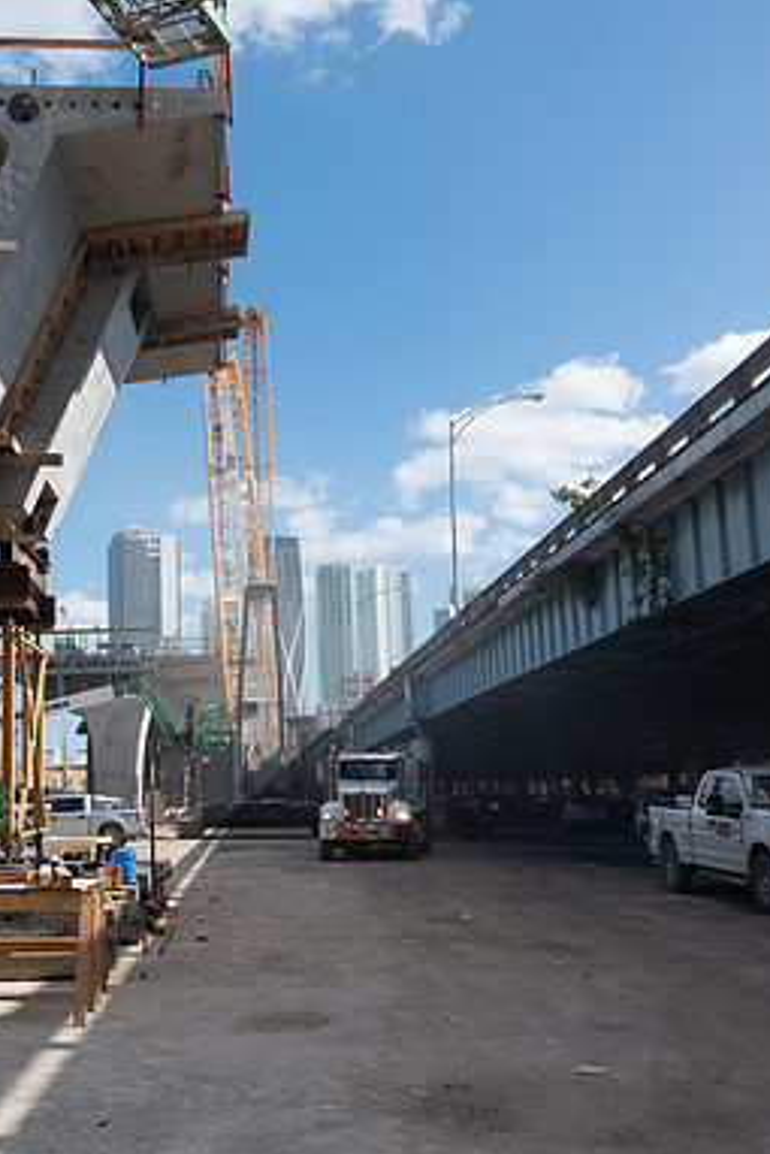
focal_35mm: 41
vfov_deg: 47.4
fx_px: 1314
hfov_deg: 32.0
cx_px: 190
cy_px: 582
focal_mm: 10.07
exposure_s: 1/125
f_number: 4
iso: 125
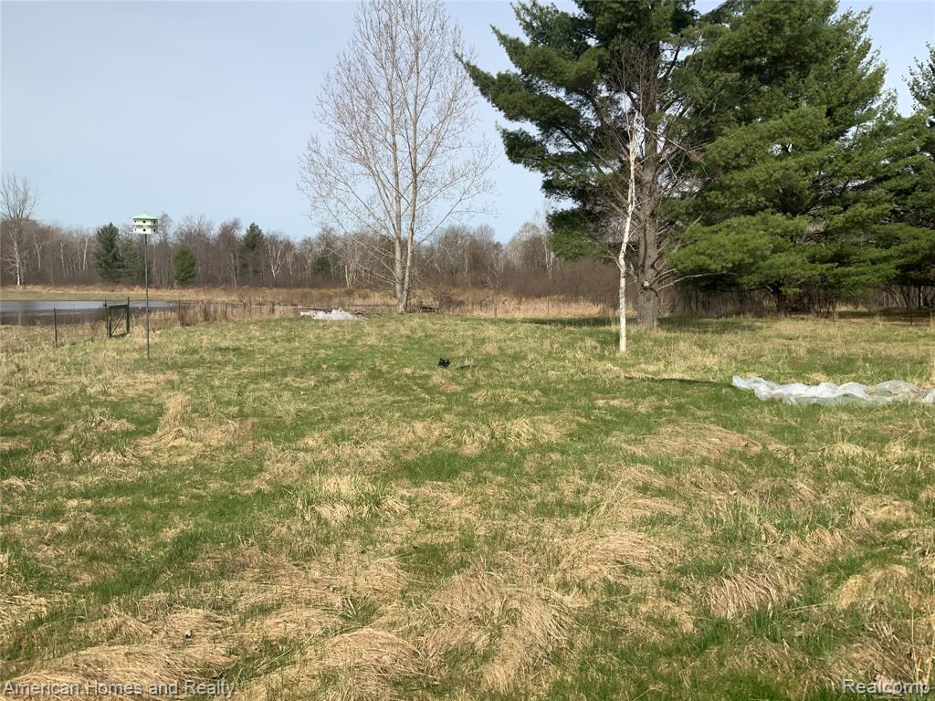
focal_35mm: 29
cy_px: 350
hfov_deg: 61.7
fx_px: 783
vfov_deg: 48.2
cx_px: 468
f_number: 1.8
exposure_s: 1/1912
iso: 16
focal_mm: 3
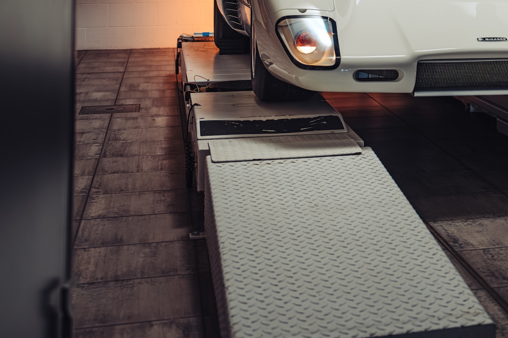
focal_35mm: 74
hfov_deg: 26.8
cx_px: 416
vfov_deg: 18.0
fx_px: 1044
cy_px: 2
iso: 400
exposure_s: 1/80
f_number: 2.8
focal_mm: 37
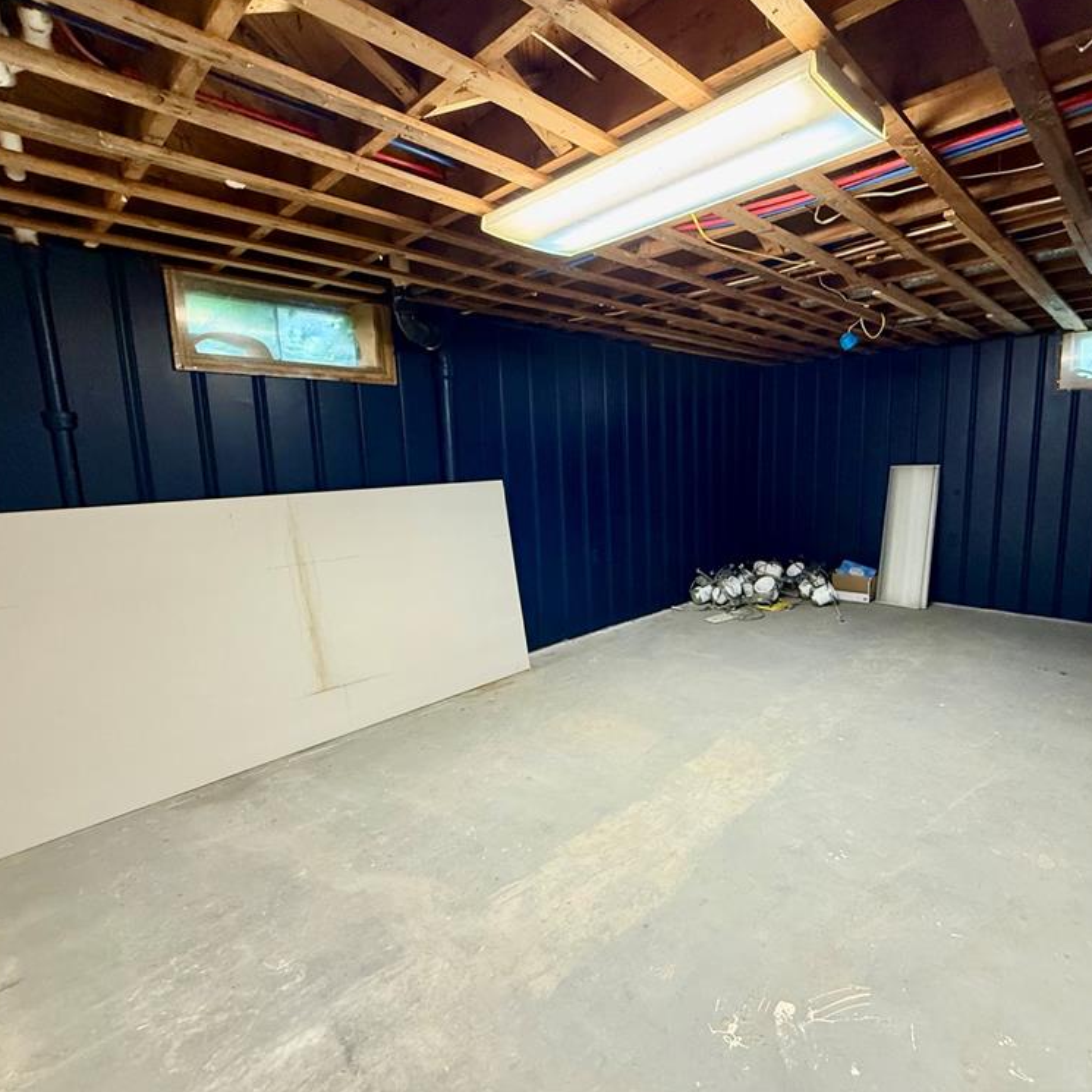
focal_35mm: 17
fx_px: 607
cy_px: 542
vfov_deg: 84.0
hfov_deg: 82.8
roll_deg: +1.6
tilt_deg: -7.9
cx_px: 664
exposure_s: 1/60
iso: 500
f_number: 2.2
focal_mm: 2.22
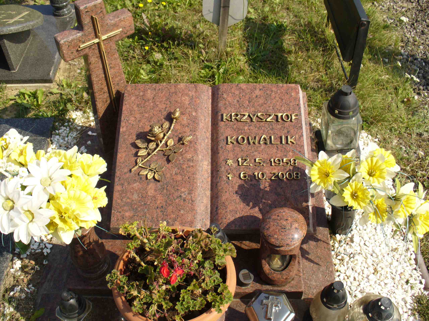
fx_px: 459
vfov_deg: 38.7
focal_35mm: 37
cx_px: 214
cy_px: 160
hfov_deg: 50.1
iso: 80
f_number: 5.6
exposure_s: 1/250
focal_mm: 6.1
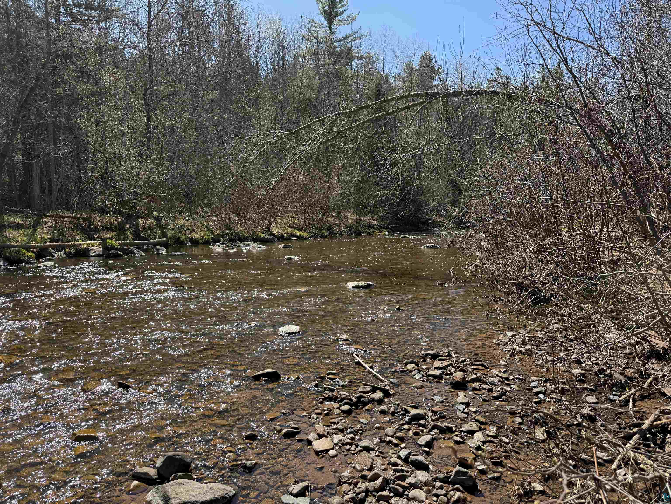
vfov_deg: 56.8
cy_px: 252
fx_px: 465
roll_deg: -0.9
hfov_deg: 71.6
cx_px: 336
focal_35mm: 24
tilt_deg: -4.1
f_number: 1.78
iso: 100
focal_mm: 6.76
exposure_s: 1/2232
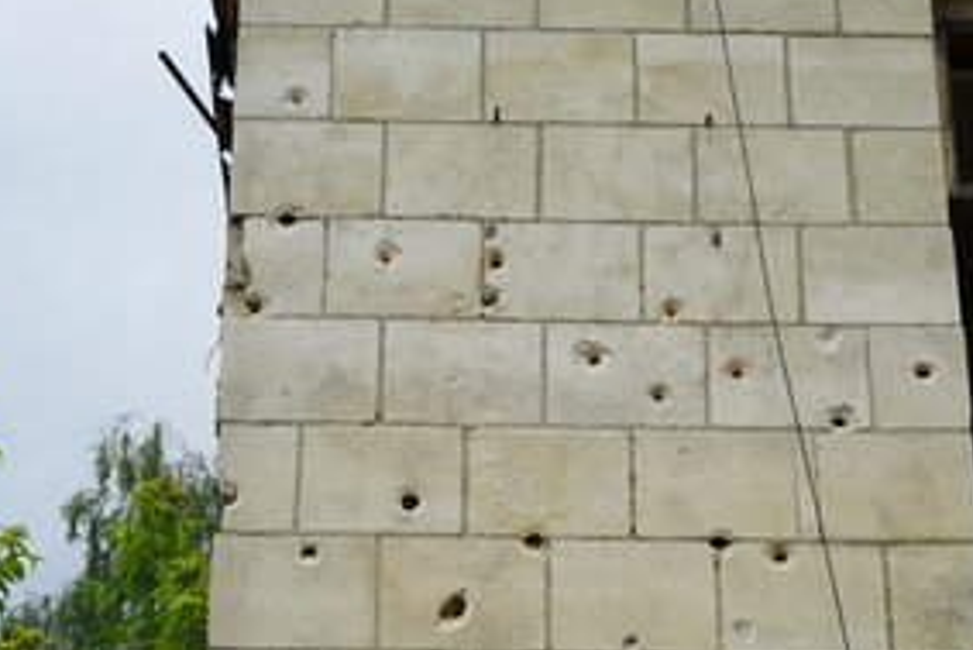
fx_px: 2677
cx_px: 540
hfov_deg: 20.6
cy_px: 359
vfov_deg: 13.8
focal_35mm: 99
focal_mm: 70
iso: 100
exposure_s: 1/100
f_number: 13
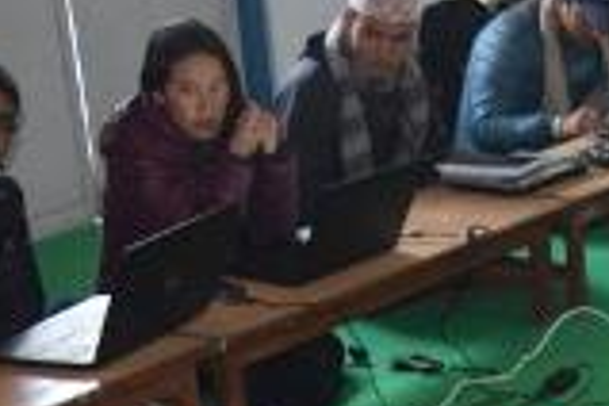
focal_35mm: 109
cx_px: 747
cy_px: 542
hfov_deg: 17.8
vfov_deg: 12.2
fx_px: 1844
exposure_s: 1/60
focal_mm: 18
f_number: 3.5
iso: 1800
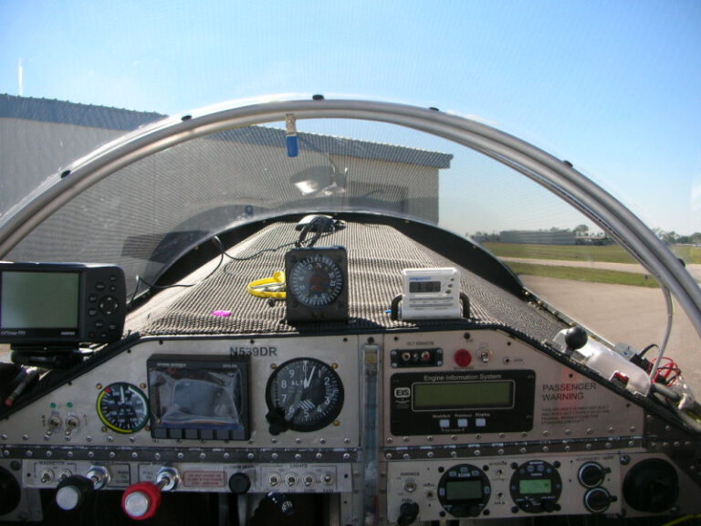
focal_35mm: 35
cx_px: 350
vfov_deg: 40.7
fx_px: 709
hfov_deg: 52.6
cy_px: 263
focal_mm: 5.8
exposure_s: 1/35
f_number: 8.5
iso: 50
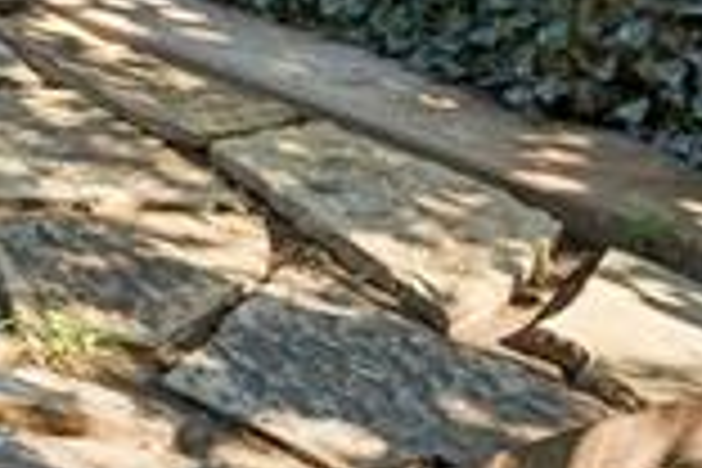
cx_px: -299
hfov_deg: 17.7
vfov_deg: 11.5
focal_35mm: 105
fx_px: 2047
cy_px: -531
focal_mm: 16
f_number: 8
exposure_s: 1/50
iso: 200
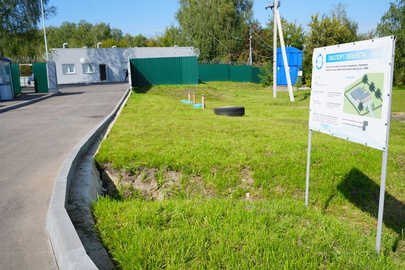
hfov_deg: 58.7
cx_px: 202
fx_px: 360
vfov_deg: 41.1
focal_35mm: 32
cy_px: 135
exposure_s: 1/3200
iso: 640
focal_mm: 32
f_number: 5.6
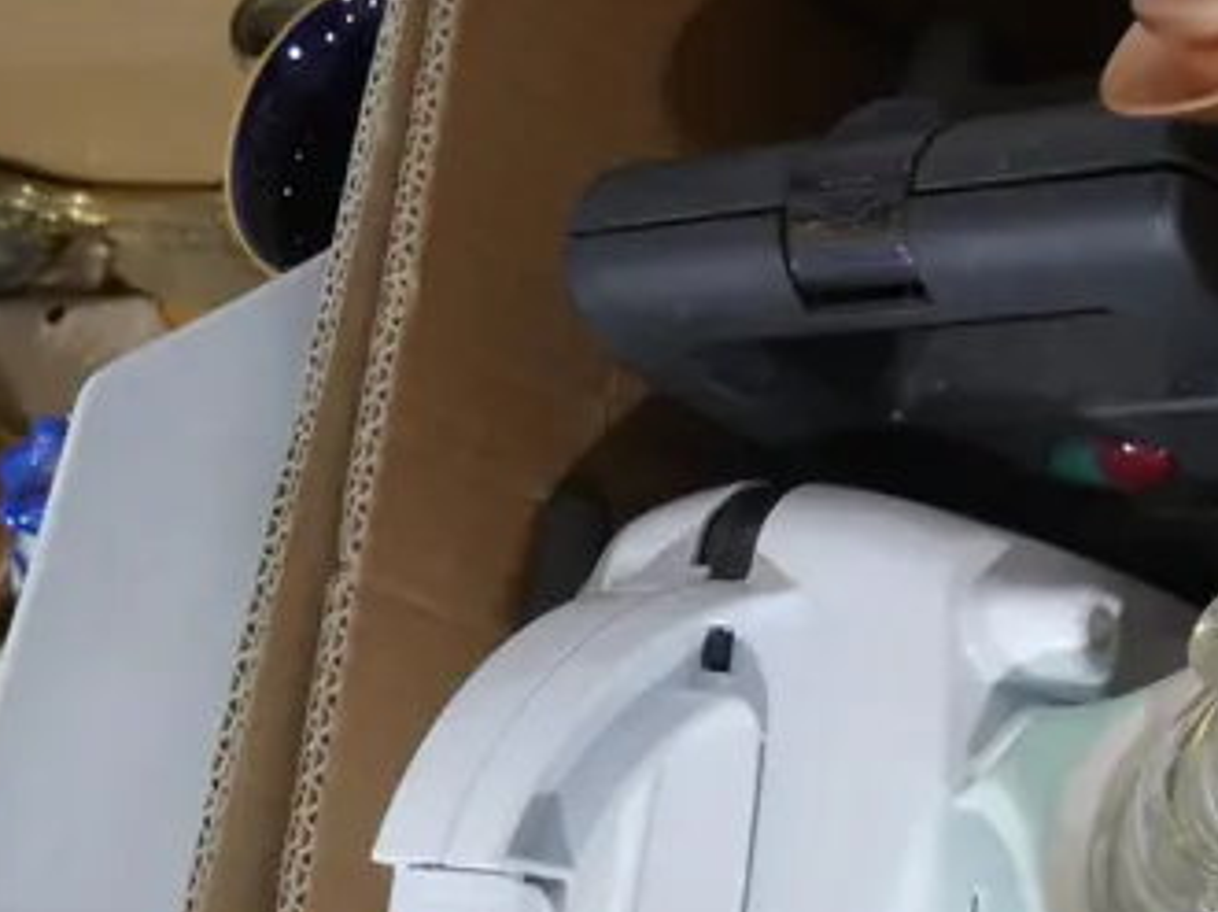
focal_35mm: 87
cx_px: 1617
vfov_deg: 16.8
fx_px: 3059
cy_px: 702
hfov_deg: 20.4
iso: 1250
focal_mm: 14
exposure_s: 1/60
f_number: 3.5
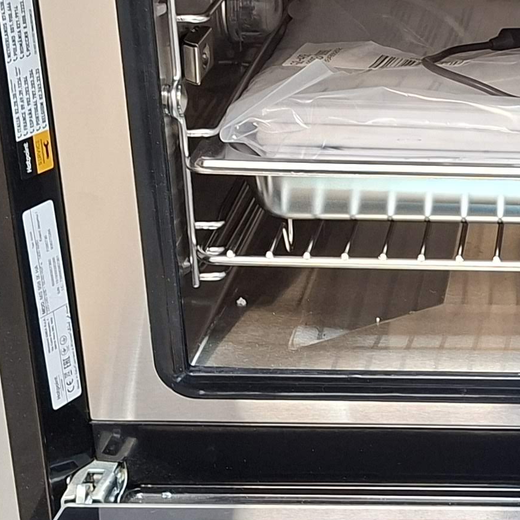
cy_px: 343
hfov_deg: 17.6
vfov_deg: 18.4
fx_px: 1598
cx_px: 619
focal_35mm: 94
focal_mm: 5.54
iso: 250
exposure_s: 1/33
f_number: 1.8
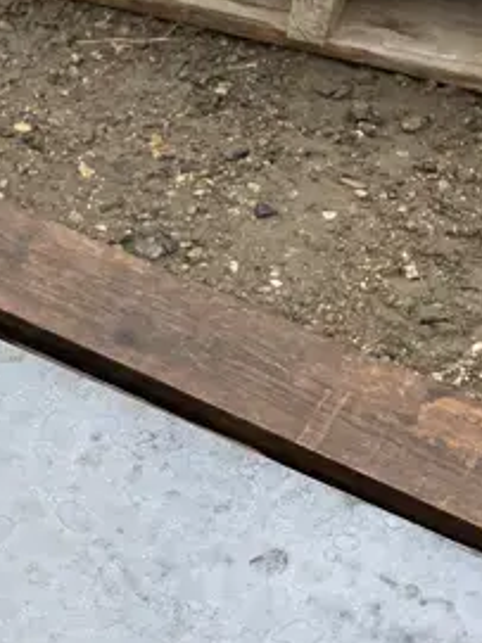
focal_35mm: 92
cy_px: 638
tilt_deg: -51.4
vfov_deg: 20.6
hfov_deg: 14.8
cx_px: -266
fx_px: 1709
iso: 32
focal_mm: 5.1
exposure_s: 1/183
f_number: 1.6
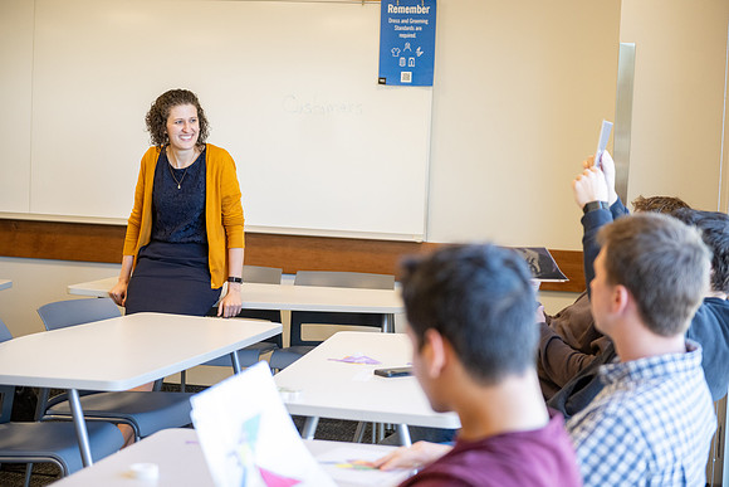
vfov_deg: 19.5
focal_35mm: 70
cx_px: 364
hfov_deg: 28.8
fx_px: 1418
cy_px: 244
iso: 1600
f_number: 2.8
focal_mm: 70
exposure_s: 1/250
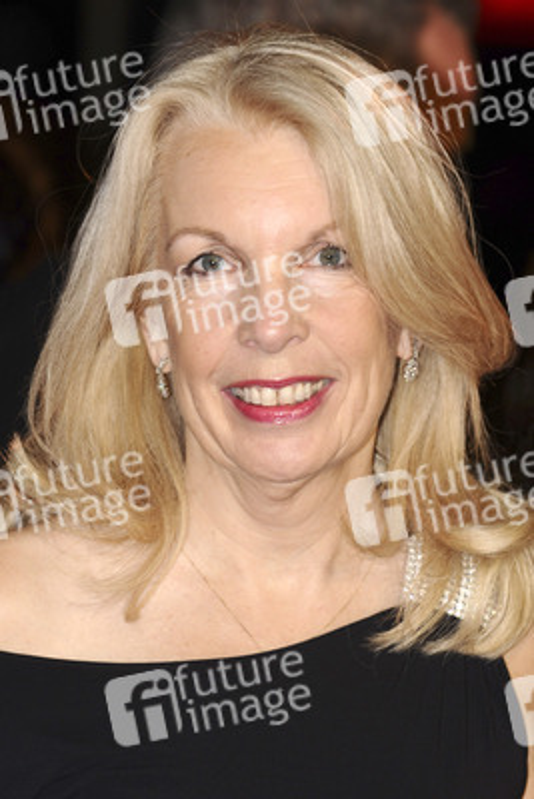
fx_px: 6169
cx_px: 267
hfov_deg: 5.0
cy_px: 400
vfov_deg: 7.4
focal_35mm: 278
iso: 320
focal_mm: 185
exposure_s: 1/320
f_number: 4.5
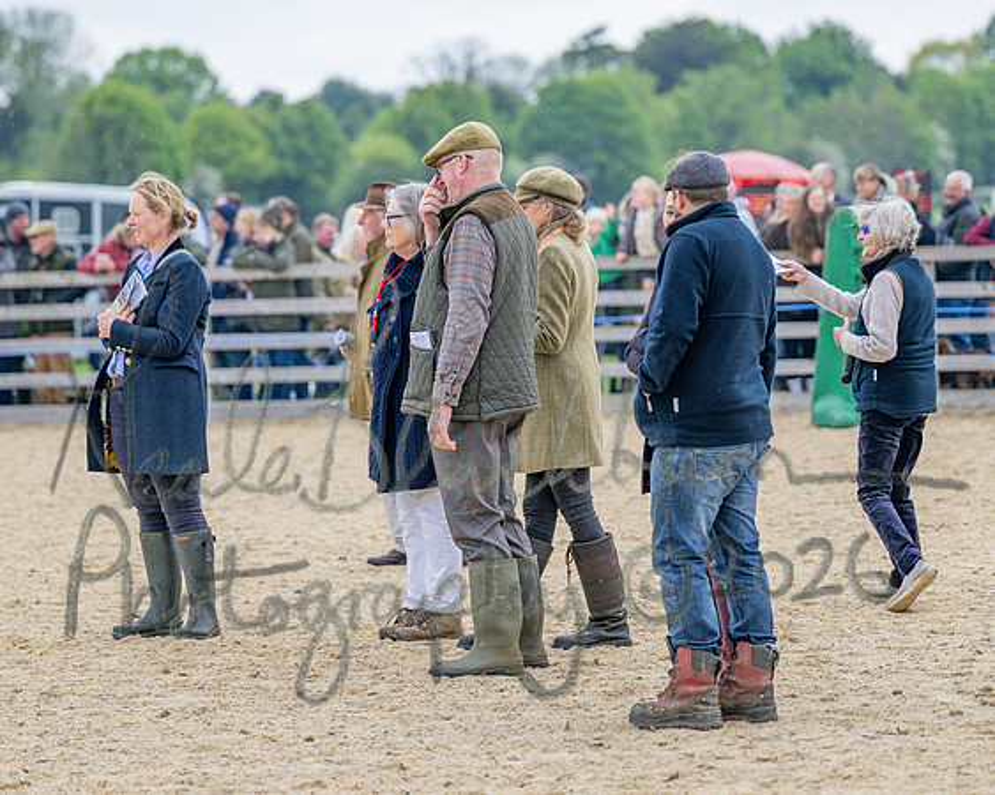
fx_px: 5095
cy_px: 315
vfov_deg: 8.9
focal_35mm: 173
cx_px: 455
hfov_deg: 11.2
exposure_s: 1/2500
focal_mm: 120
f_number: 2.8
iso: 400
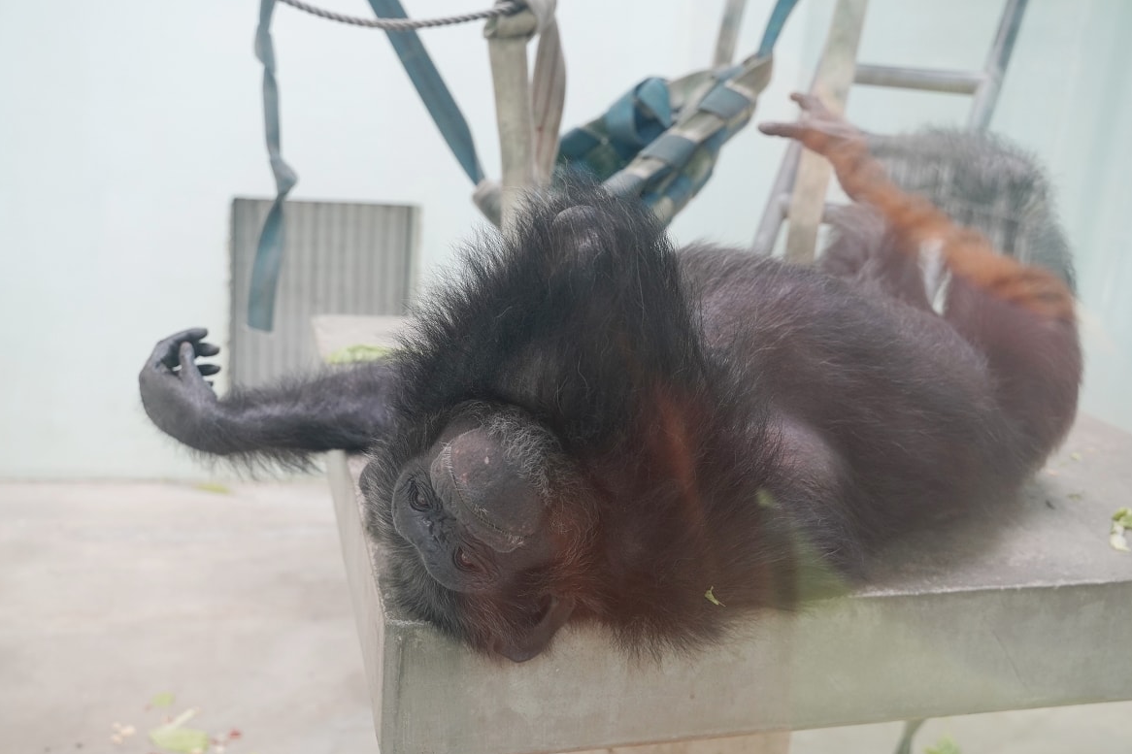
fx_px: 1132
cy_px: 372
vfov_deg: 36.9
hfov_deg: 53.1
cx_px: 571
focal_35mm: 36
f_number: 4
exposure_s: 1/160
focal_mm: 35
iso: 1250
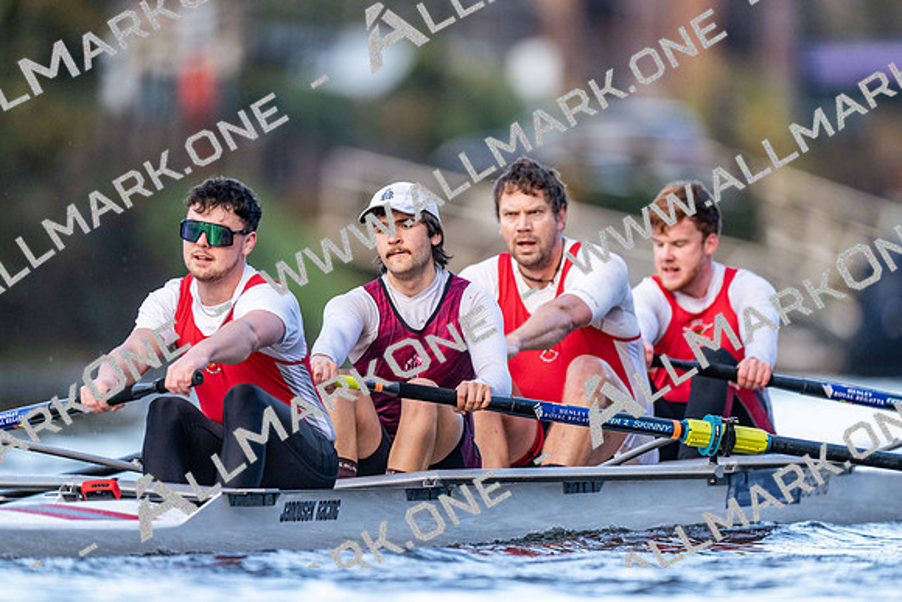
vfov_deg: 2.3
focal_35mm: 600
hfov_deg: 3.4
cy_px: 301
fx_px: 15036
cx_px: 451
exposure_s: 1/2500
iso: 2800
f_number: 4
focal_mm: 600
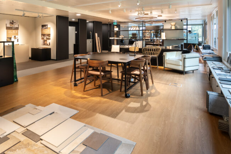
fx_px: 160
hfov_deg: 69.5
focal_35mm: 25
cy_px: 35
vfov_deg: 48.9
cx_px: 77
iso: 800
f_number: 6.3
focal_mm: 16
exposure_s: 1/30
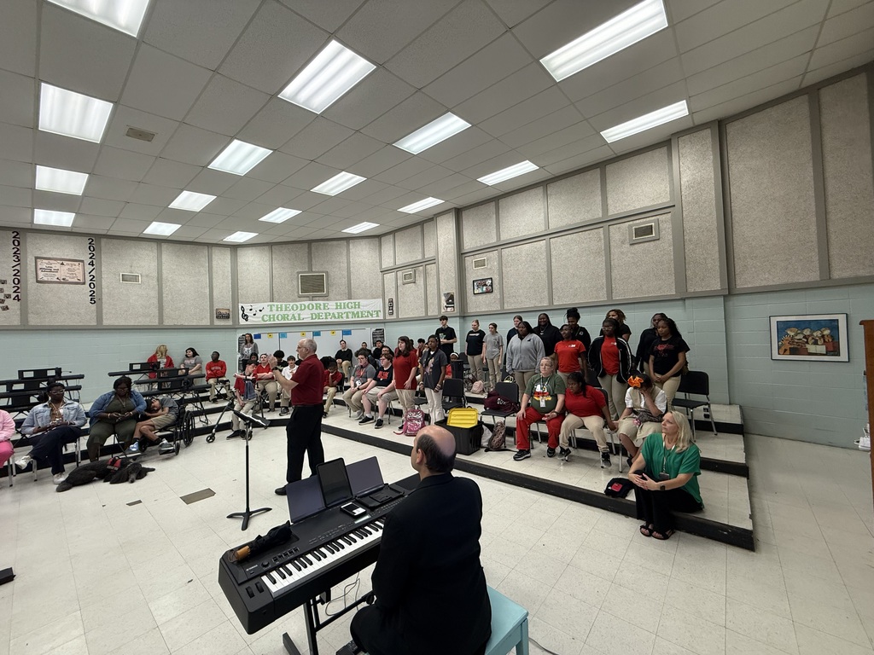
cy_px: 328
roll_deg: +1.7
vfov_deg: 85.7
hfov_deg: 102.1
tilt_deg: +2.2
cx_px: 437
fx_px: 353
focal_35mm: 14
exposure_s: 1/120
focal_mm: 2.22
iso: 200
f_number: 2.2
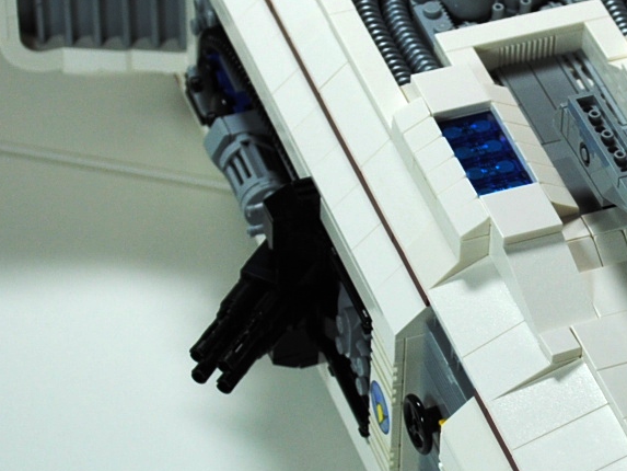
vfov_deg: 9.5
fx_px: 2826
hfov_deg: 12.6
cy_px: 177
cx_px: 525
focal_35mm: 156
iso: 200
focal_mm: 32
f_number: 4.8
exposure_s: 1/100
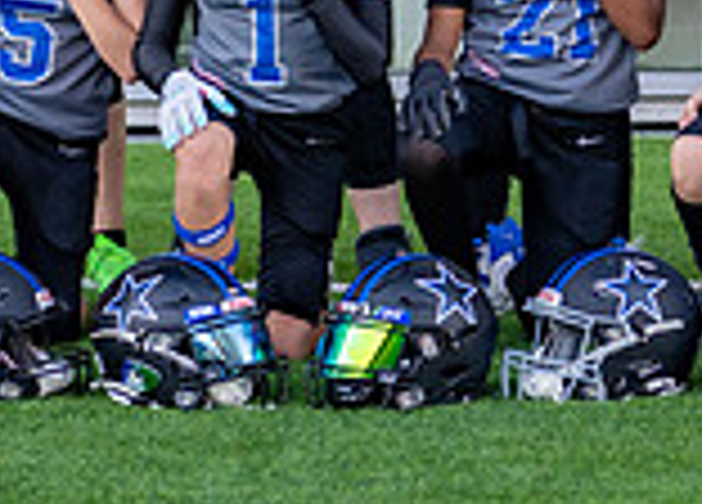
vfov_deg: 6.5
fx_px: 4394
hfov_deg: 9.1
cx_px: 535
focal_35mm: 220
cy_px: -105
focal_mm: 50
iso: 320
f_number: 2
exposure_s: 1/400
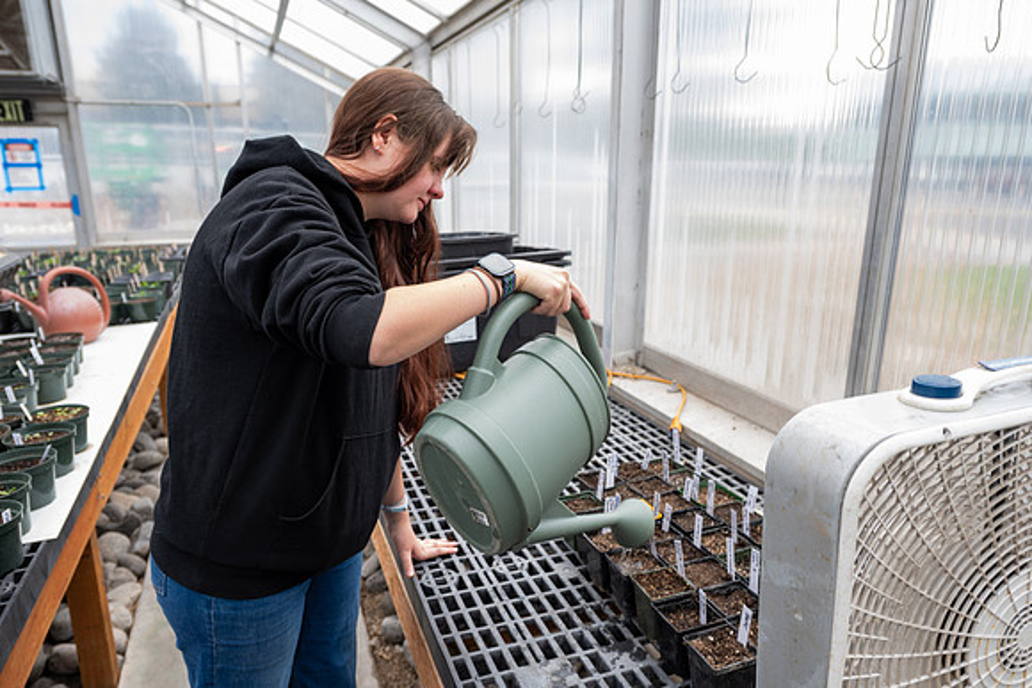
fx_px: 756
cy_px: 375
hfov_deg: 68.6
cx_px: 520
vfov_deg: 48.9
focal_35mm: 26
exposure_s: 1/25
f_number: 2.8
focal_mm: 24
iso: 31
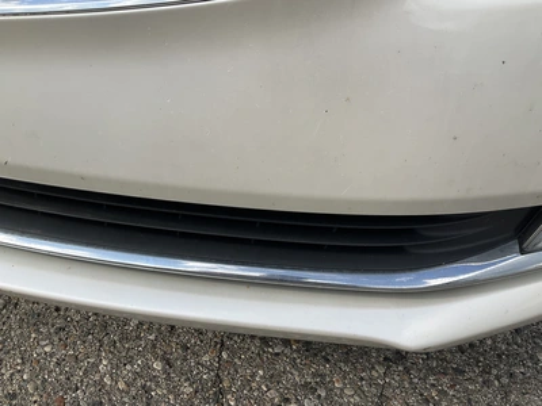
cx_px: 271
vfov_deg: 48.2
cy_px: 203
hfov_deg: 61.7
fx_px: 454
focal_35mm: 29
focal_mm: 3
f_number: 1.8
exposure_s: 1/1144
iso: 25
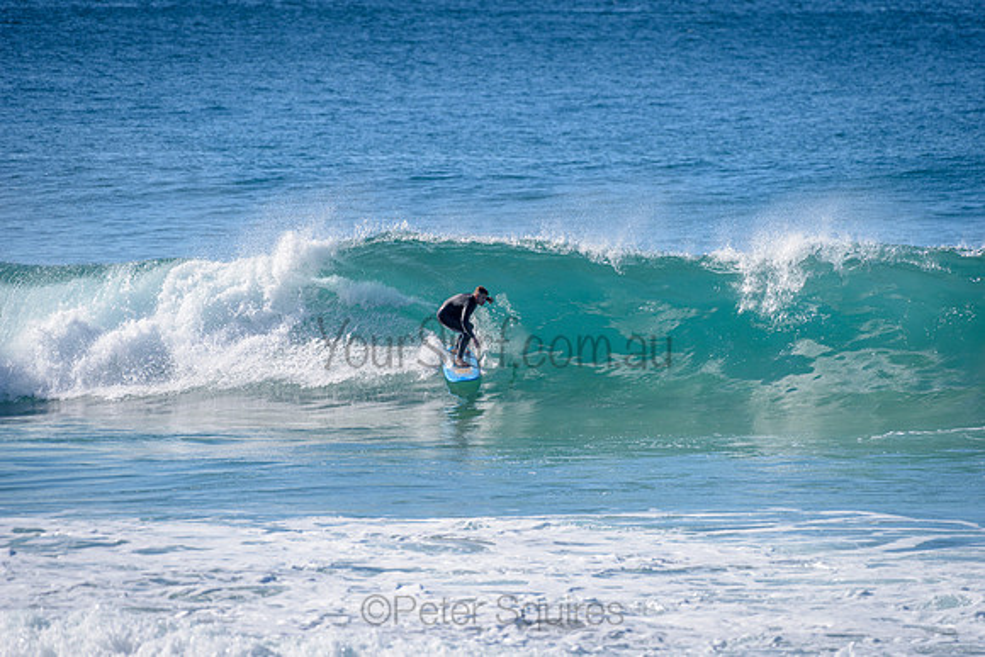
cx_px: 492
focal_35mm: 500
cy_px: 328
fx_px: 13683
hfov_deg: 4.1
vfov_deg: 2.8
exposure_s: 1/2000
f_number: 5.6
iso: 160
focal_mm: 500
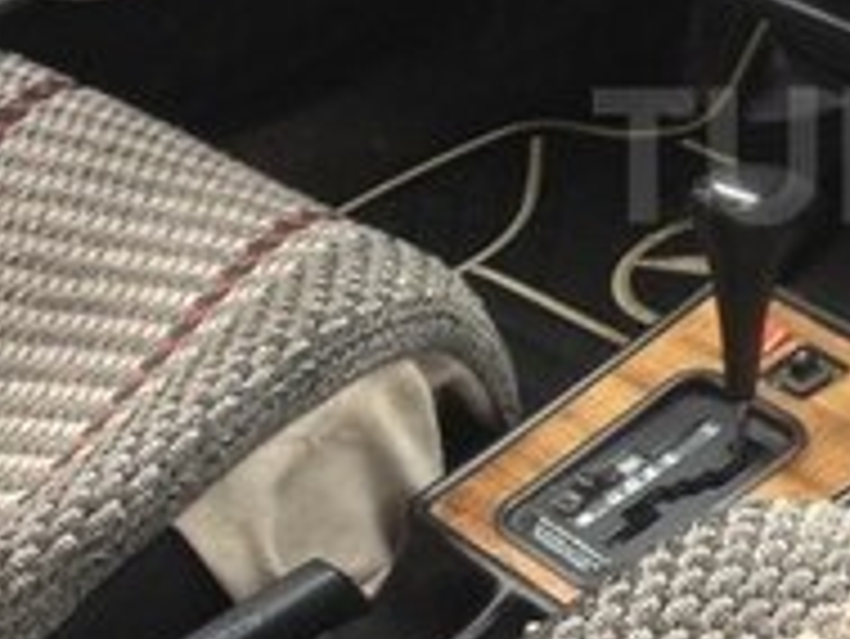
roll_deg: +5.0
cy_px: 155
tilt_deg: -30.1
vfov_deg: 12.9
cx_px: 1052
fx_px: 2826
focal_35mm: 115
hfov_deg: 16.3
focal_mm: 4.12
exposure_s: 1/20
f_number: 2.4
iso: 64
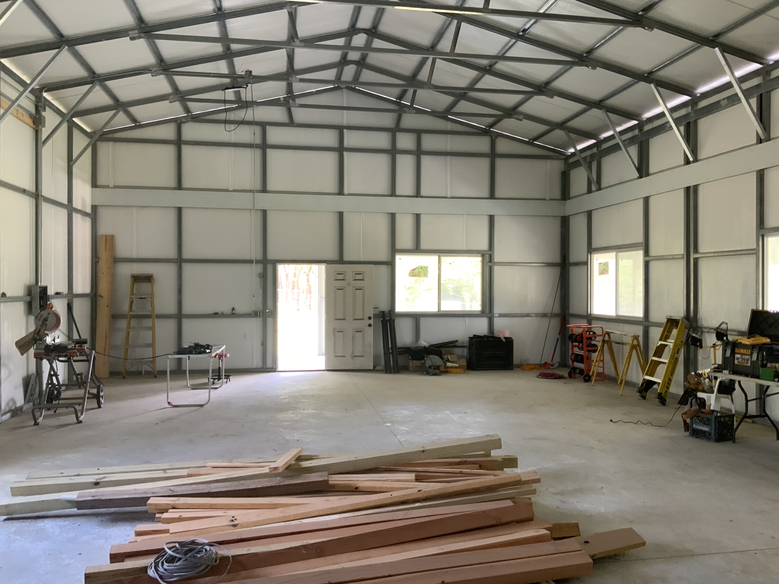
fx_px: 653
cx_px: 390
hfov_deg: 61.7
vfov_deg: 48.2
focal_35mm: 29
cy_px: 292
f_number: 1.8
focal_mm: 3
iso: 125
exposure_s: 1/60
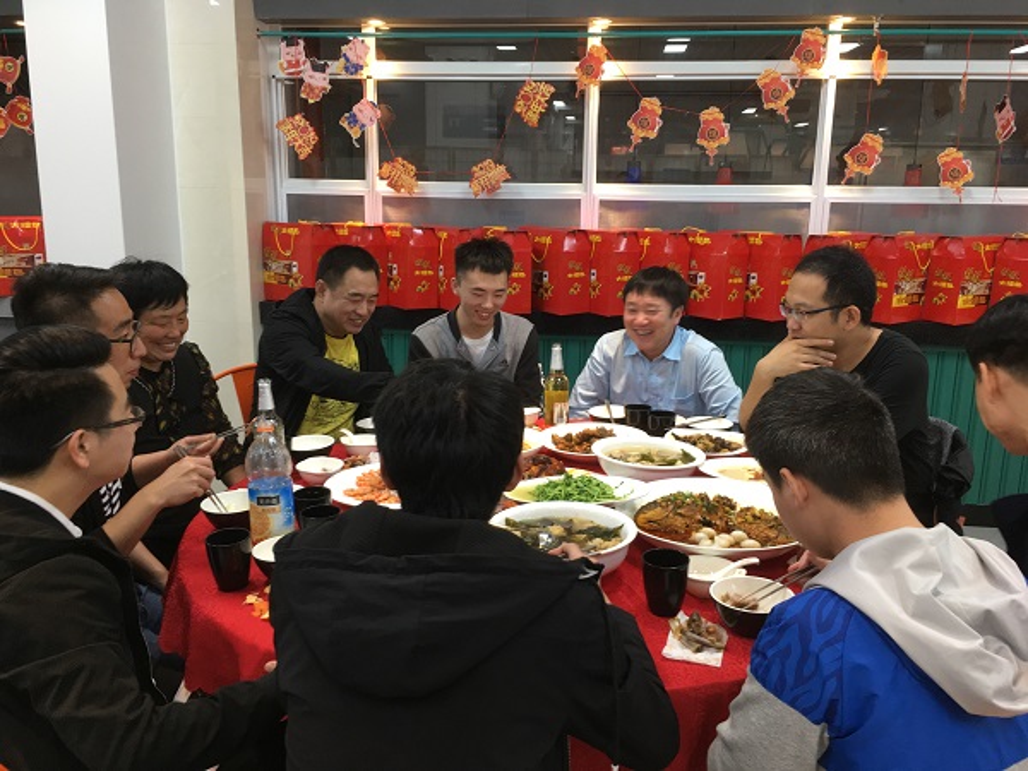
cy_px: 386
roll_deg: -1.9
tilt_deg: -12.8
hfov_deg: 61.7
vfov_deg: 48.2
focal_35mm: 29
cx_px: 514
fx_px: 861
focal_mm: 4.15
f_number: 2.2
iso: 64
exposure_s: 1/33
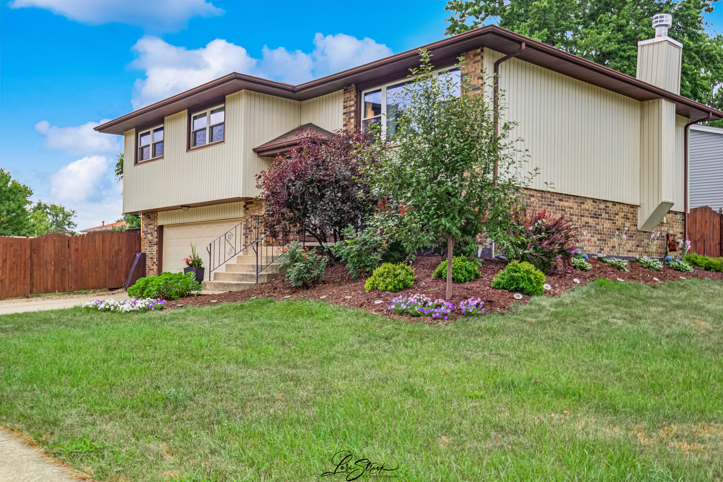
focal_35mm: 36
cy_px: 241
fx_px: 723
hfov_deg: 53.1
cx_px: 362
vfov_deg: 36.9
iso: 400
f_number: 8
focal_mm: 24
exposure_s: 1/1250
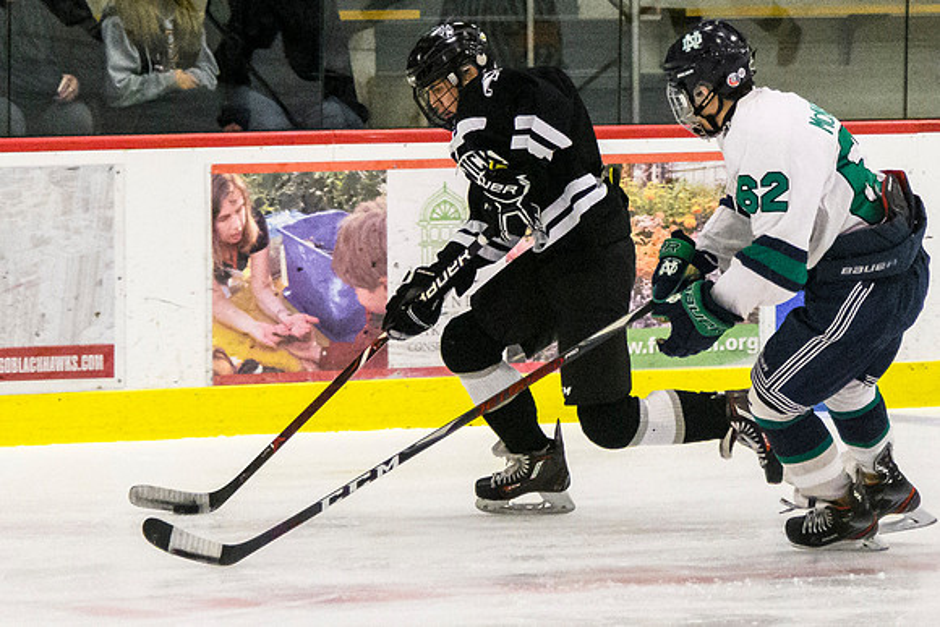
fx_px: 8452
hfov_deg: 6.4
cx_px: 620
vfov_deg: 4.2
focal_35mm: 324
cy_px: 368
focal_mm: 95
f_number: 4
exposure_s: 1/1250
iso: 4500
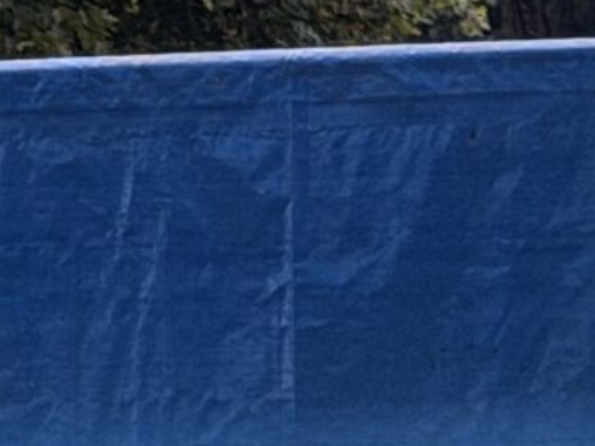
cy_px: 487
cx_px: -1117
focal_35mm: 342
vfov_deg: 4.3
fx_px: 5877
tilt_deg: -2.3
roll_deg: +1.1
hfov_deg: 5.5
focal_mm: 6.76
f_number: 1.78
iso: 100
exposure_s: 1/452
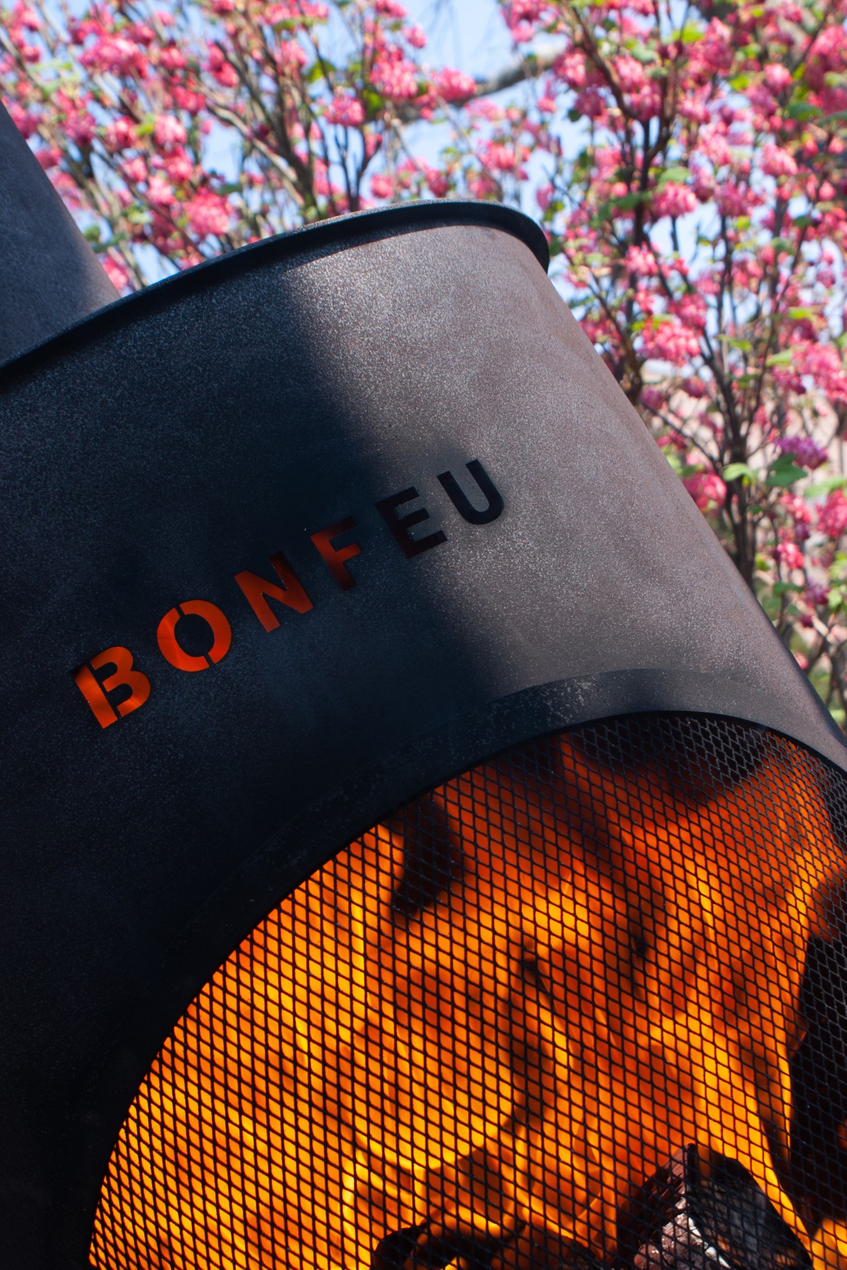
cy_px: 655
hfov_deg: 22.8
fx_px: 2102
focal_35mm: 60
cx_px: 374
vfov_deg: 33.6
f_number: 8
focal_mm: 35
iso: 100
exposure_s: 1/80
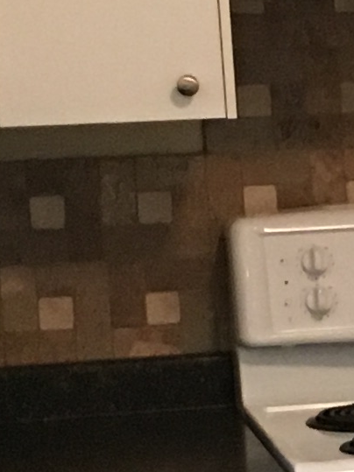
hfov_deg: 6.3
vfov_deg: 9.1
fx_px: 2960
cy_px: 416
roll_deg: +0.8
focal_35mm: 217
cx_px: 1051
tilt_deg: -6.7
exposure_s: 1/30
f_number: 2.2
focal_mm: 4.15
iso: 125
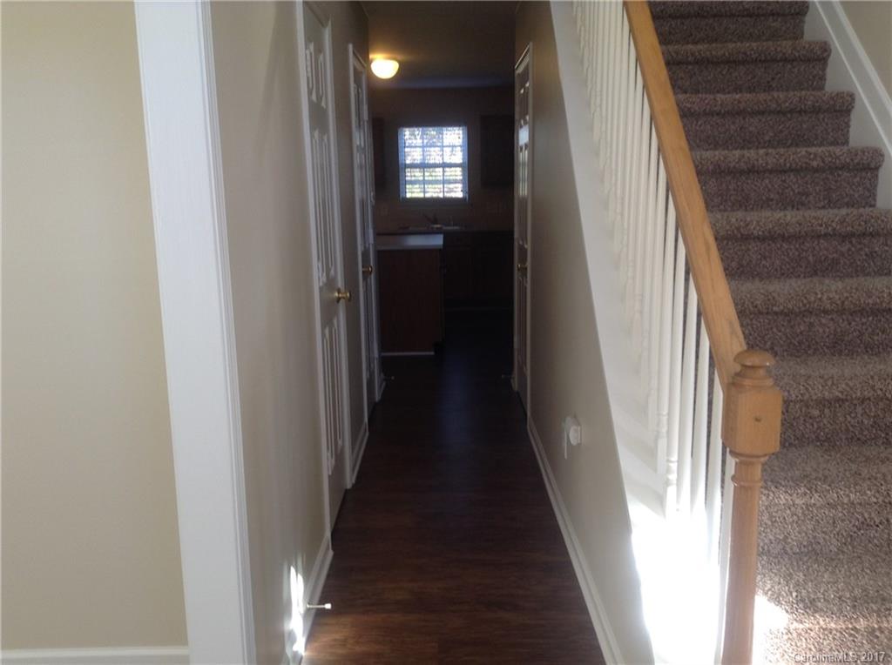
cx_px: 446
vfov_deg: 42.8
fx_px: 849
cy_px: 332
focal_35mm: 33
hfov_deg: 55.4
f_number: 2.4
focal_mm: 3.3
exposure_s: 1/24
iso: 32
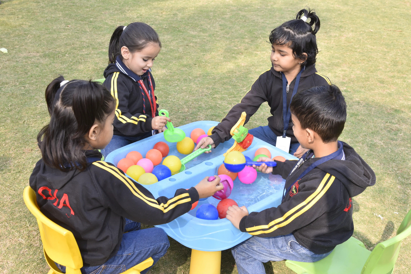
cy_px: 137
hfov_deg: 42.7
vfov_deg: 29.3
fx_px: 525
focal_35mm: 46
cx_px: 206
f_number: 9
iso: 250
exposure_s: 1/125
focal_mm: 46
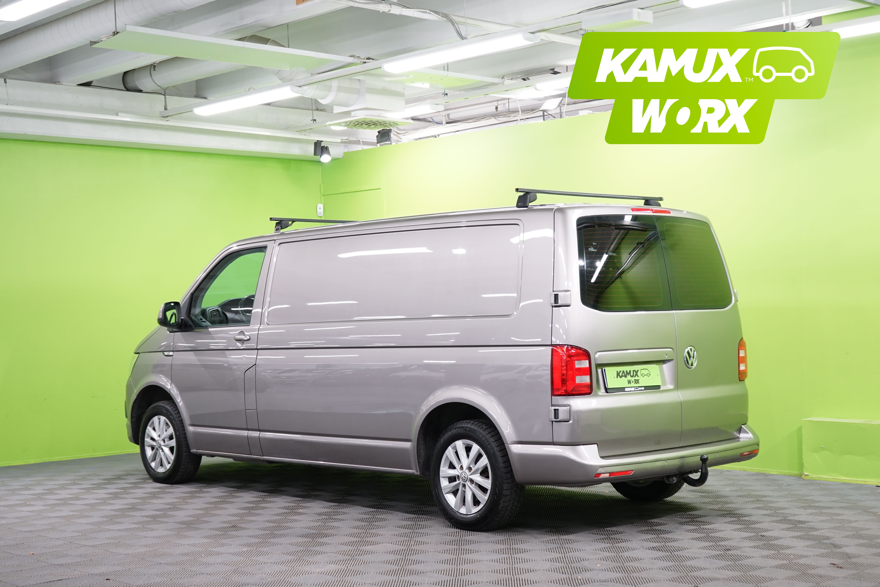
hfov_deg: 37.5
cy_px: 294
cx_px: 440
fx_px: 1295
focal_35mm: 53
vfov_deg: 25.5
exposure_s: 1/40
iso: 800
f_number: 5.6
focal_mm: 53
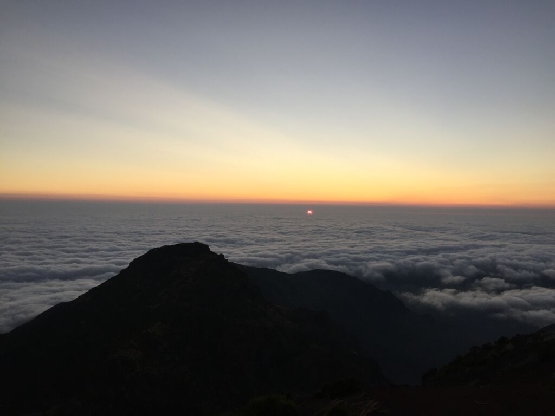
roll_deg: -0.8
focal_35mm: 29
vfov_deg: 48.2
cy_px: 208
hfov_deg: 61.7
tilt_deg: -0.6
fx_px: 465
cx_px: 278
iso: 32
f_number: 2.2
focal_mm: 4.15
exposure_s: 1/324
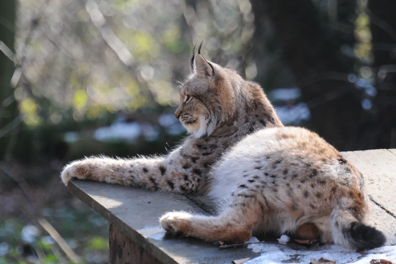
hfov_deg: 5.7
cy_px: 132
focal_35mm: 360
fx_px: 3960
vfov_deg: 3.8
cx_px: 198
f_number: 6.3
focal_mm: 240
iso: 400
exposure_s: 1/160
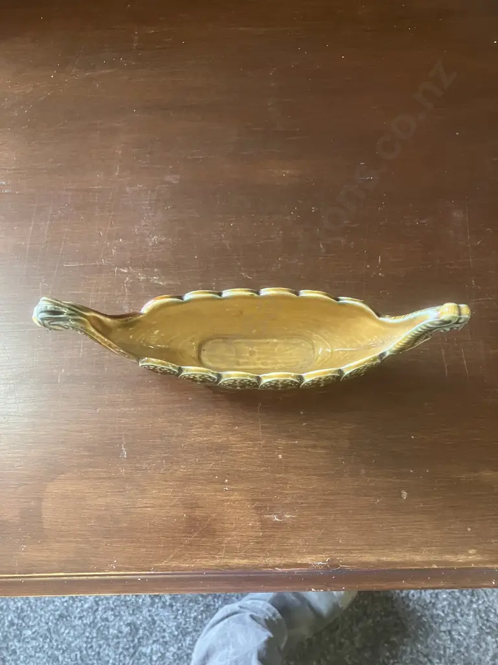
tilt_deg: -72.4
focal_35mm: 28
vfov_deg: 63.4
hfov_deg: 49.7
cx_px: 249
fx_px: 537
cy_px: 332
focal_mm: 3.99
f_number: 1.8
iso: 320
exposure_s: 1/33
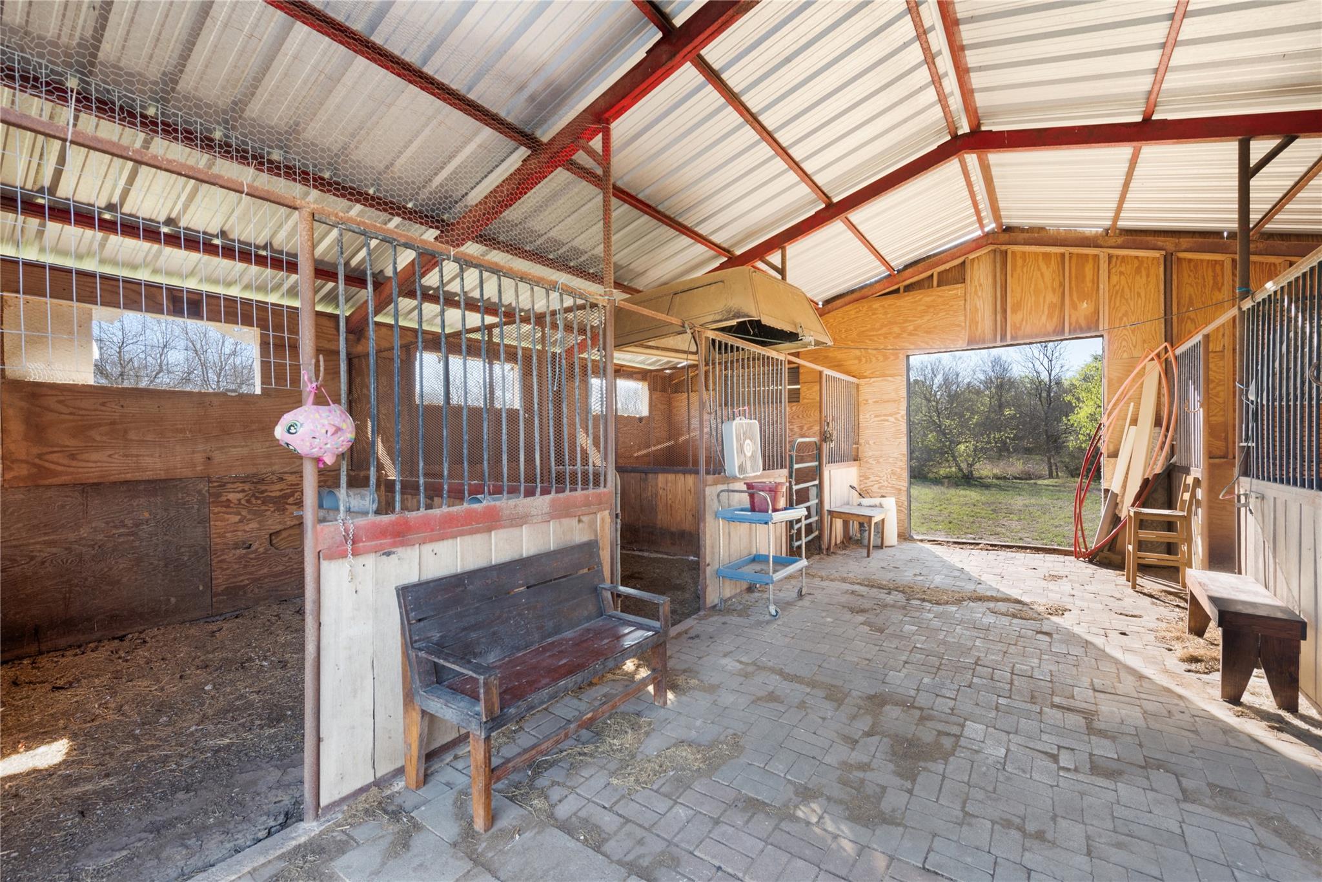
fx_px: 514
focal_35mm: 14
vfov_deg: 81.2
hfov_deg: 104.2
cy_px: 441
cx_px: 661
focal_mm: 14
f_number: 8
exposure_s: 1/15
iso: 400
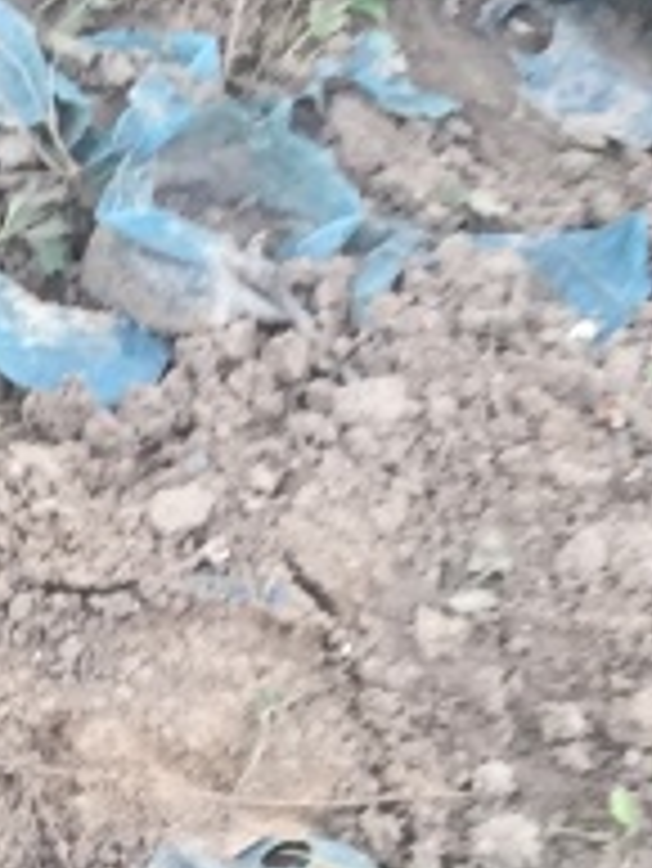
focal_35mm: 160
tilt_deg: -55.8
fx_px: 4014
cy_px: 1648
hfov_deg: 8.2
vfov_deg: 11.3
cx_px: -1142
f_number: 2.2
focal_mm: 4.15
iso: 32
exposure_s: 1/102
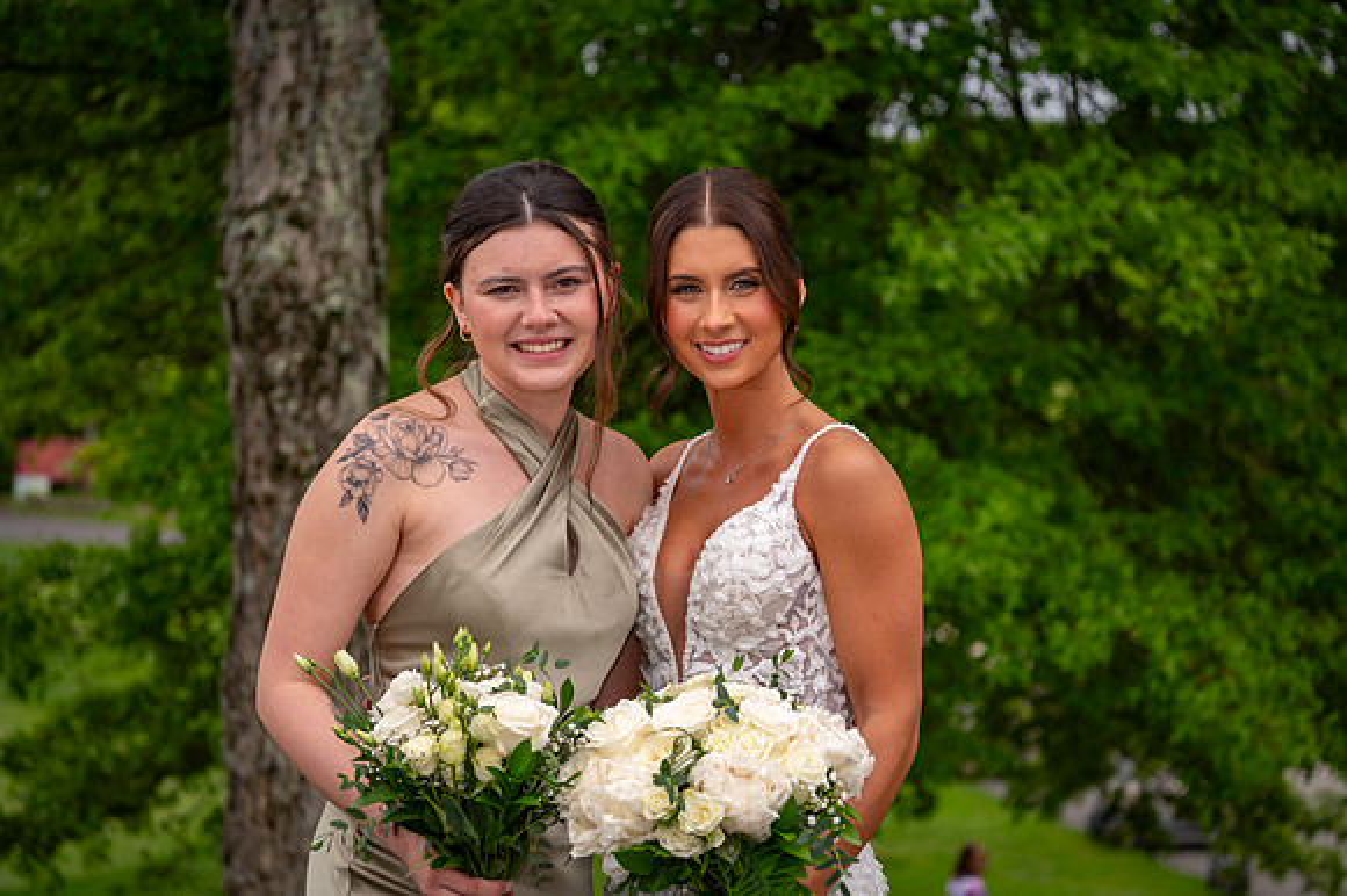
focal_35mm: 70
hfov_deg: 28.9
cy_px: 448
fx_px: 2618
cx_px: 674
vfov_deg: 19.4
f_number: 4
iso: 200
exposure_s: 1/1000
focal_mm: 70
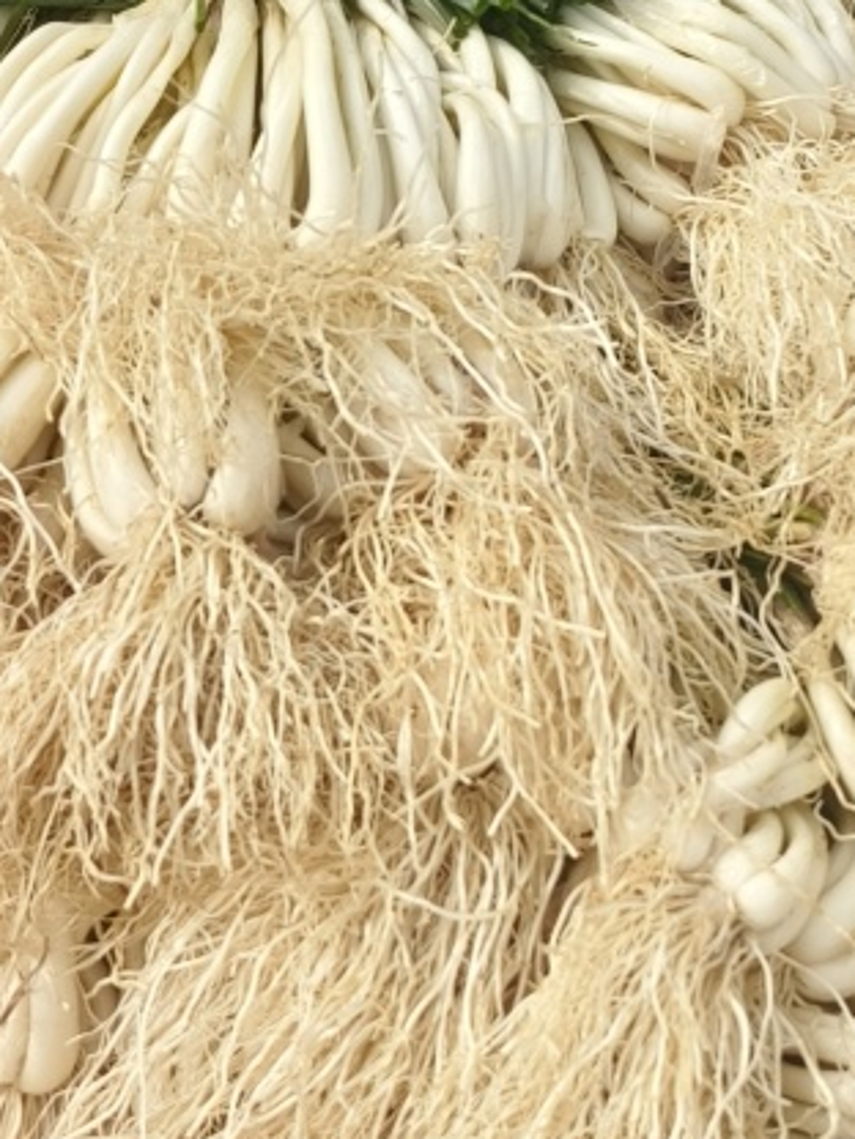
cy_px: 407
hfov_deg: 24.6
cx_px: 633
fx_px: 1943
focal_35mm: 59
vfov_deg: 32.5
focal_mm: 5.5
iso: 72
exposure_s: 1/1626
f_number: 1.75
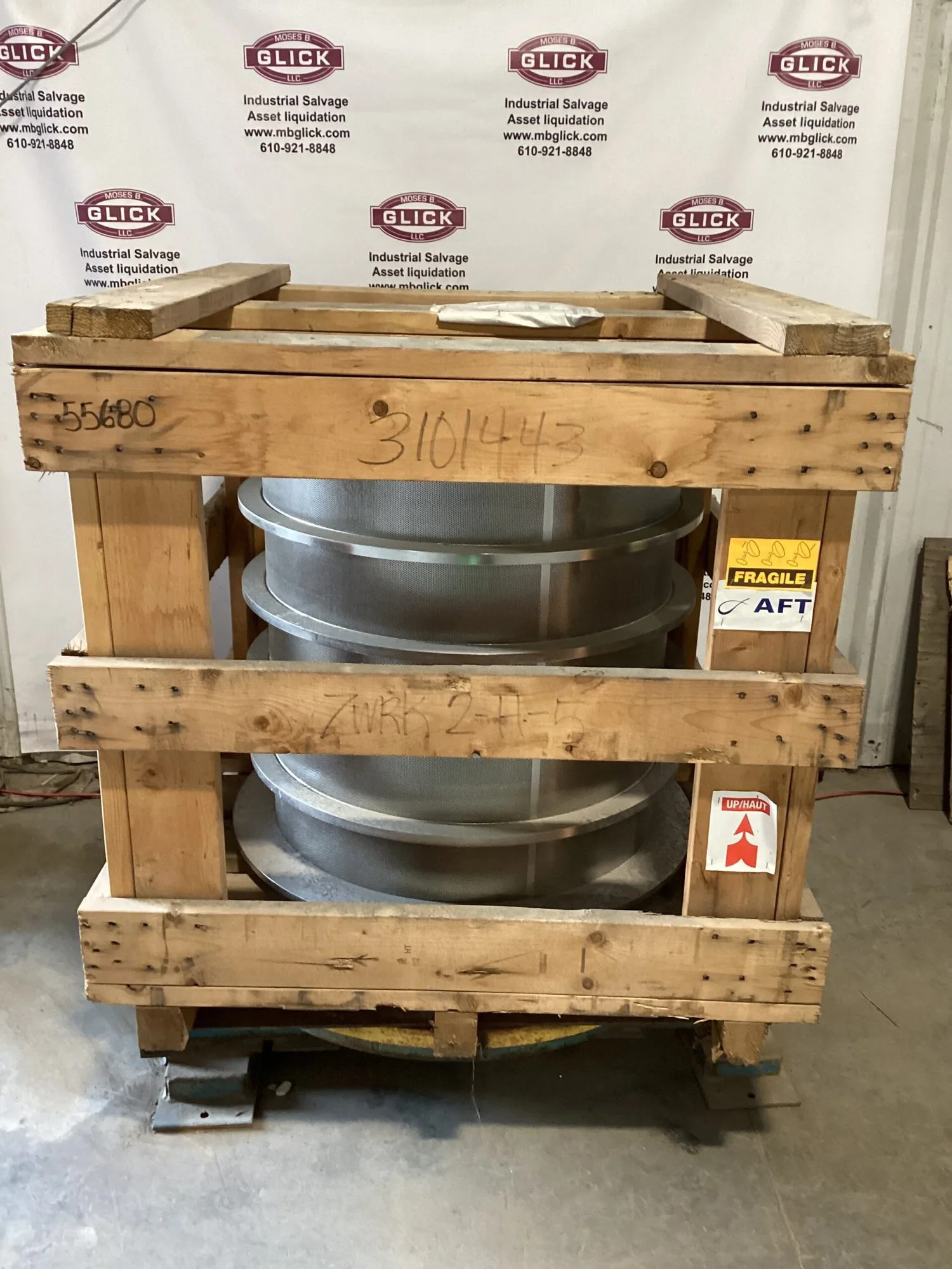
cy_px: 634
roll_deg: +0.4
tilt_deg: -18.3
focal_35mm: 31
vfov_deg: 58.4
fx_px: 1137
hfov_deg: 45.4
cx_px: 476
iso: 400
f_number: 2.4
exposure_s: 1/50
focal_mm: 3.3
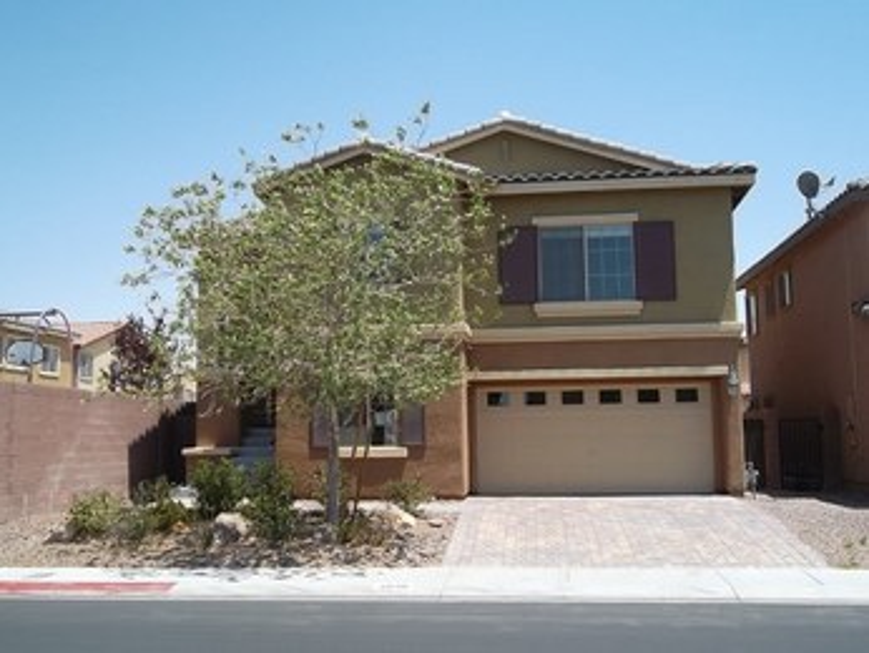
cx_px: 434
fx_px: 929
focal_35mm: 37
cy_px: 326
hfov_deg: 50.1
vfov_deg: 38.7
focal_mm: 6.6
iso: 80
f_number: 4
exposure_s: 1/450
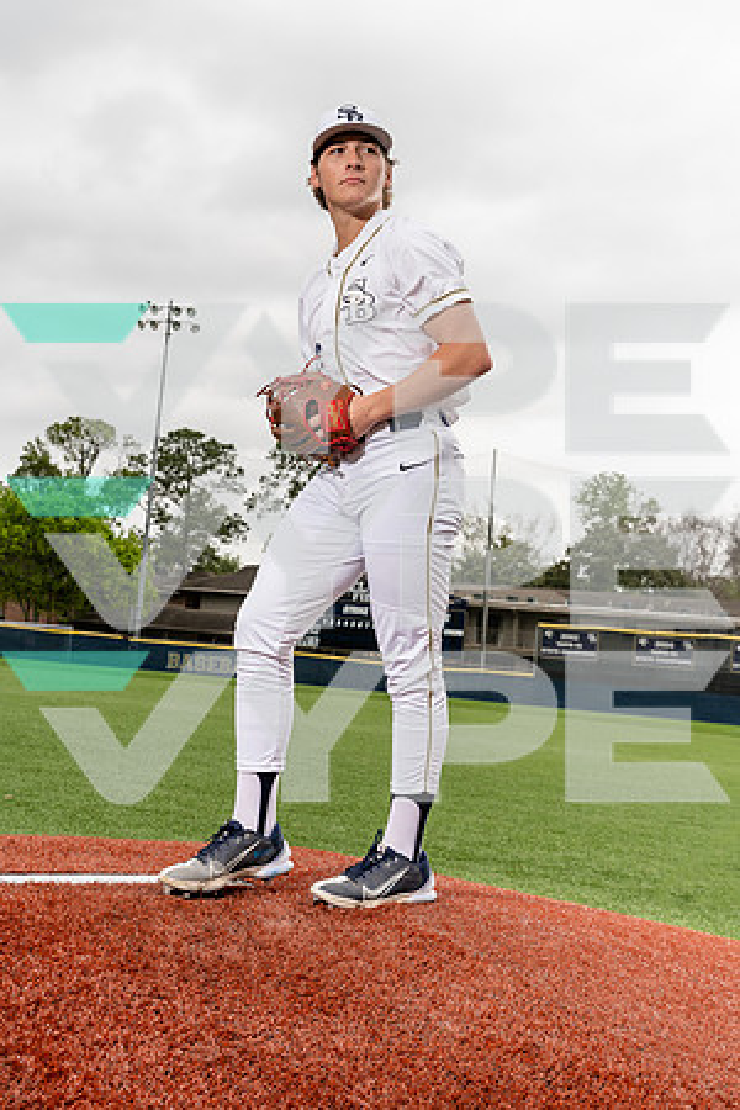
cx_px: 370
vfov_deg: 38.9
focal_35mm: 51
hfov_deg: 26.5
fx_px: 1572
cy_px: 555
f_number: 6.3
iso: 200
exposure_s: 1/250
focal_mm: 51
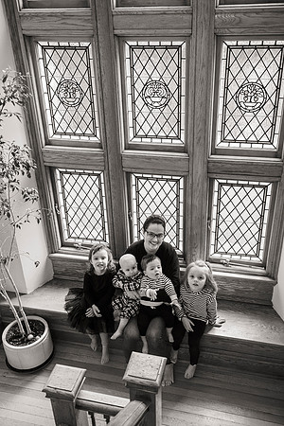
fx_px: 426
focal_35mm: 36
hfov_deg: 36.9
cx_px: 142
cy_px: 213
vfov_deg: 53.1
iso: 2000
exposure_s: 1/80
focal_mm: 36
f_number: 3.5
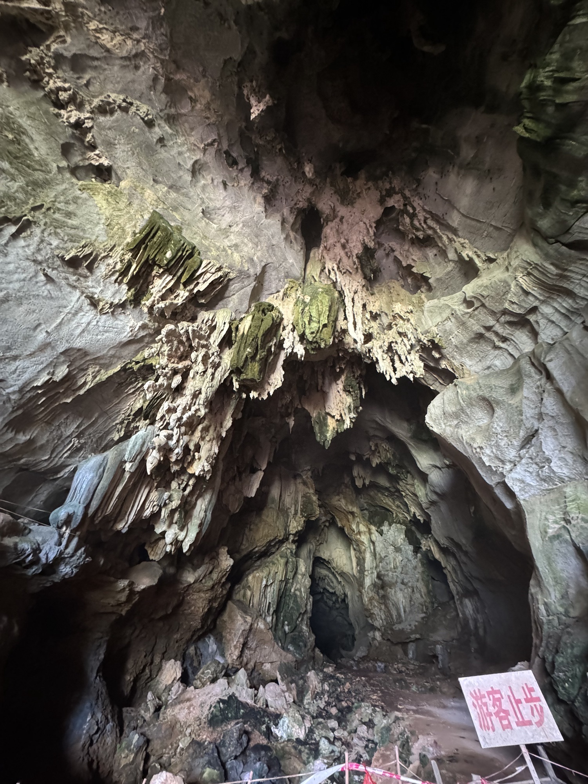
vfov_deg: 102.1
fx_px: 317
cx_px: 294
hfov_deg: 85.7
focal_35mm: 14
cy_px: 392
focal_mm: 2.22
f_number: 2.2
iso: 1250
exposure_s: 1/40
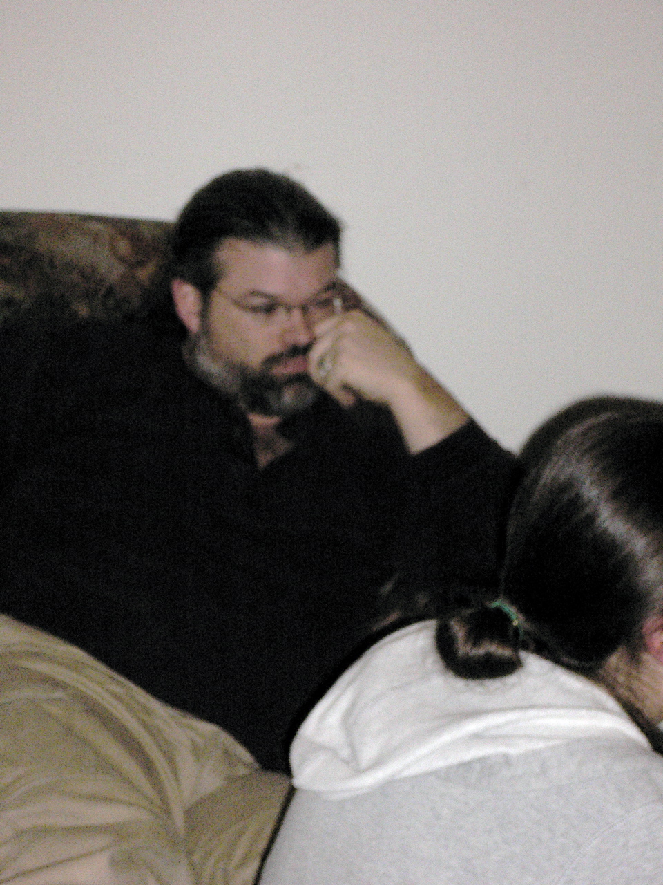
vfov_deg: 18.7
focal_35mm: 105
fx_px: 2681
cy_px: 442
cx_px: 332
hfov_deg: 14.1
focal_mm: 17.4
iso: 400
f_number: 5
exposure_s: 1/60
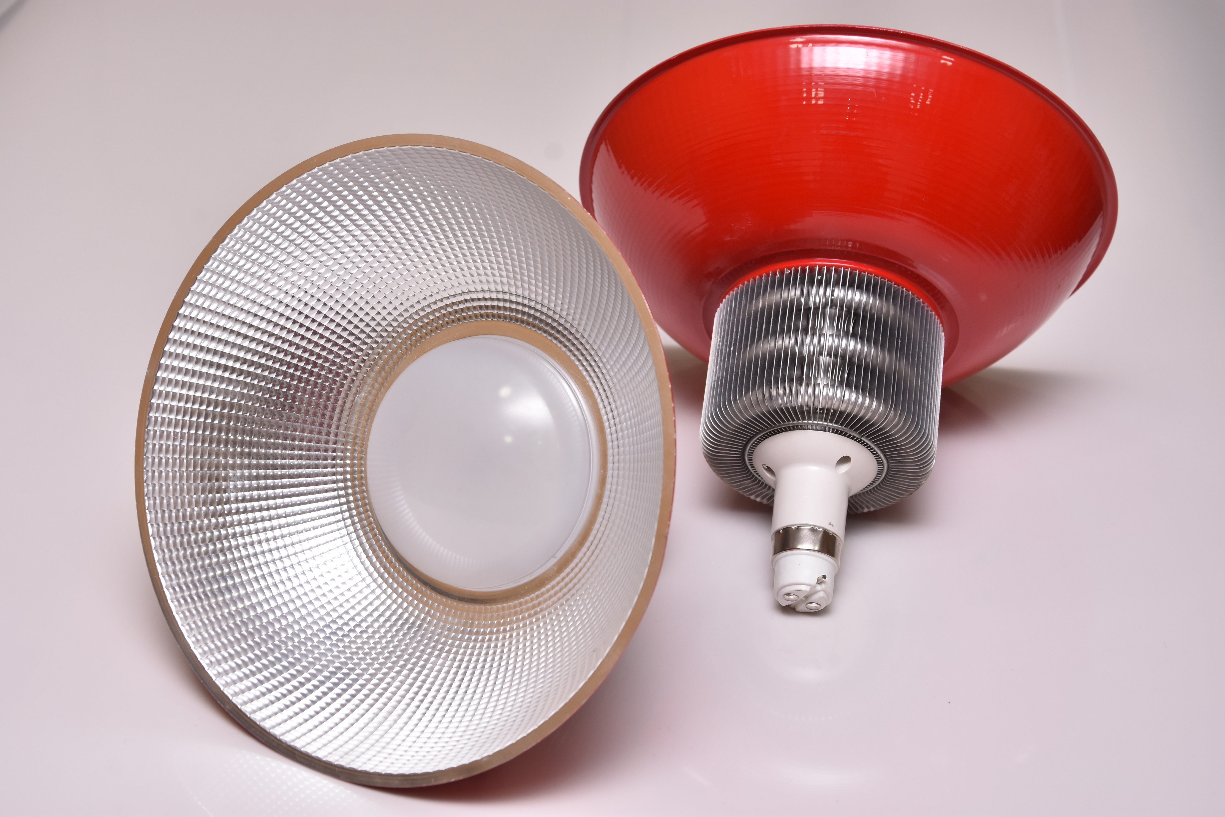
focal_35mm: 72
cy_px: 408
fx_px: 2450
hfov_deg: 28.1
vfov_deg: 18.9
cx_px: 612
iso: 320
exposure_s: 1/125
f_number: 10
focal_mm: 48
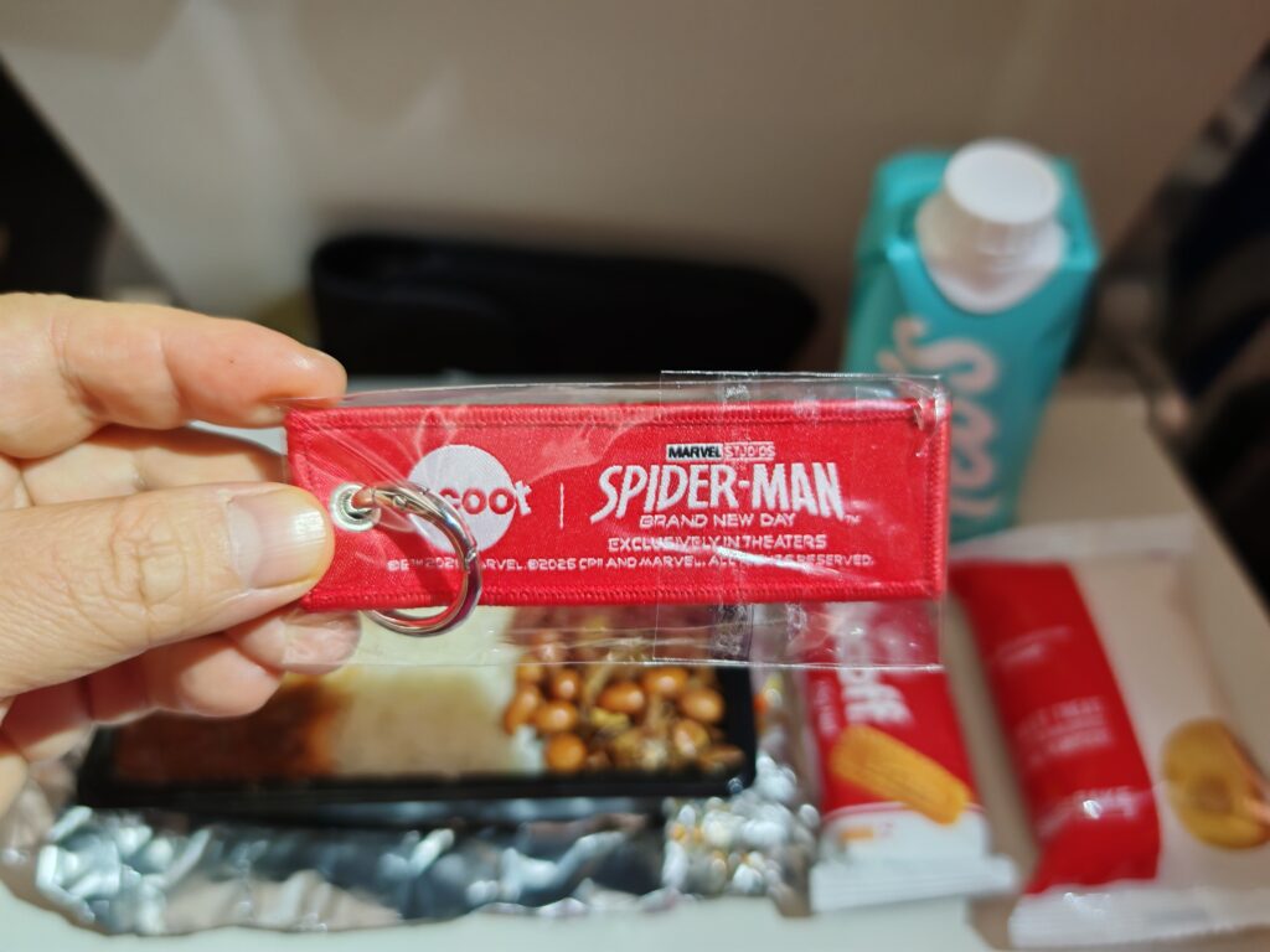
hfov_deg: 65.3
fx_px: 991
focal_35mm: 27
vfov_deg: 51.4
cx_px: 635
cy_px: 476
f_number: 1.4
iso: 320
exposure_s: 1/60
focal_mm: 6.83
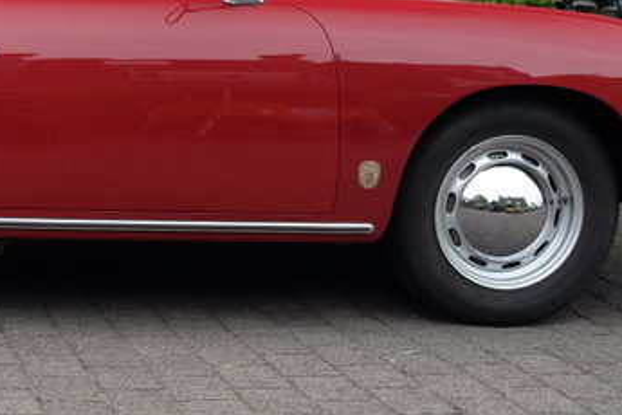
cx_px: -40
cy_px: 82
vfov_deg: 15.8
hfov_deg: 22.5
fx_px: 1486
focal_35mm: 86
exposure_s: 1/220
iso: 320
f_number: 2.8
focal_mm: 19.6
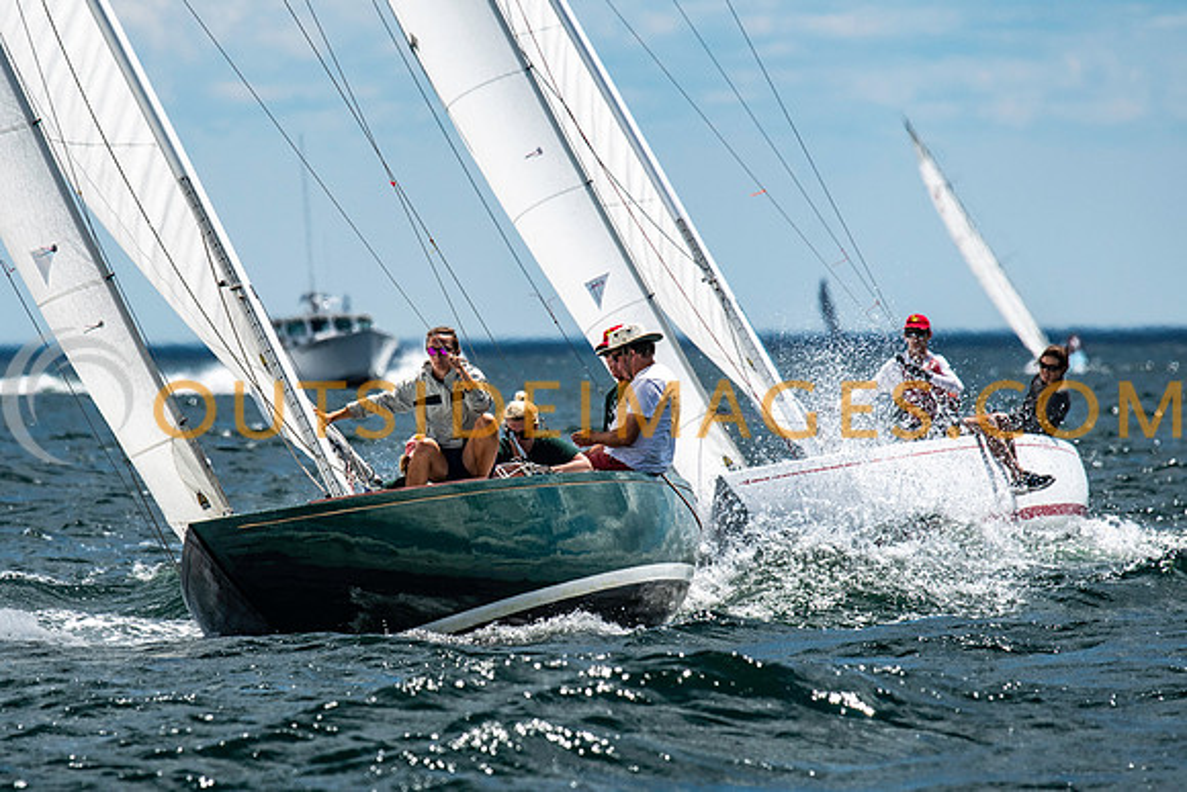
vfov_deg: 2.5
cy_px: 463
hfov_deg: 3.8
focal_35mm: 542
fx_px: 17882
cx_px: 493
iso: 320
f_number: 5.6
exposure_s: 1/2500
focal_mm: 300
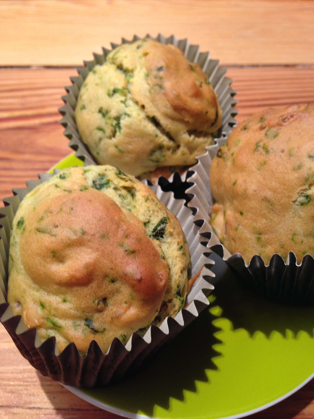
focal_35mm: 33
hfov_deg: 42.9
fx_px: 399
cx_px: 157
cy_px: 210
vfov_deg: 55.4
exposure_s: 1/20
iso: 100
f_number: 2.4
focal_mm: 4.12
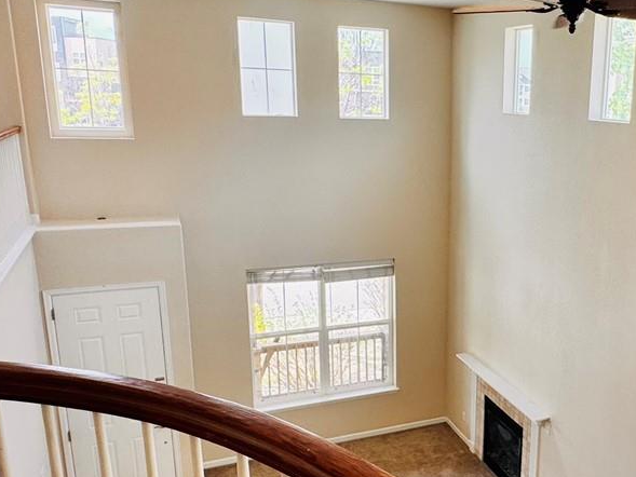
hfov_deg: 45.9
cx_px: 526
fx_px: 698
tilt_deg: -14.3
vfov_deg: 37.7
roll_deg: -2.2
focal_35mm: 38
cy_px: 273
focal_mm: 2.22
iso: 64
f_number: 2.2
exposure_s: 1/120
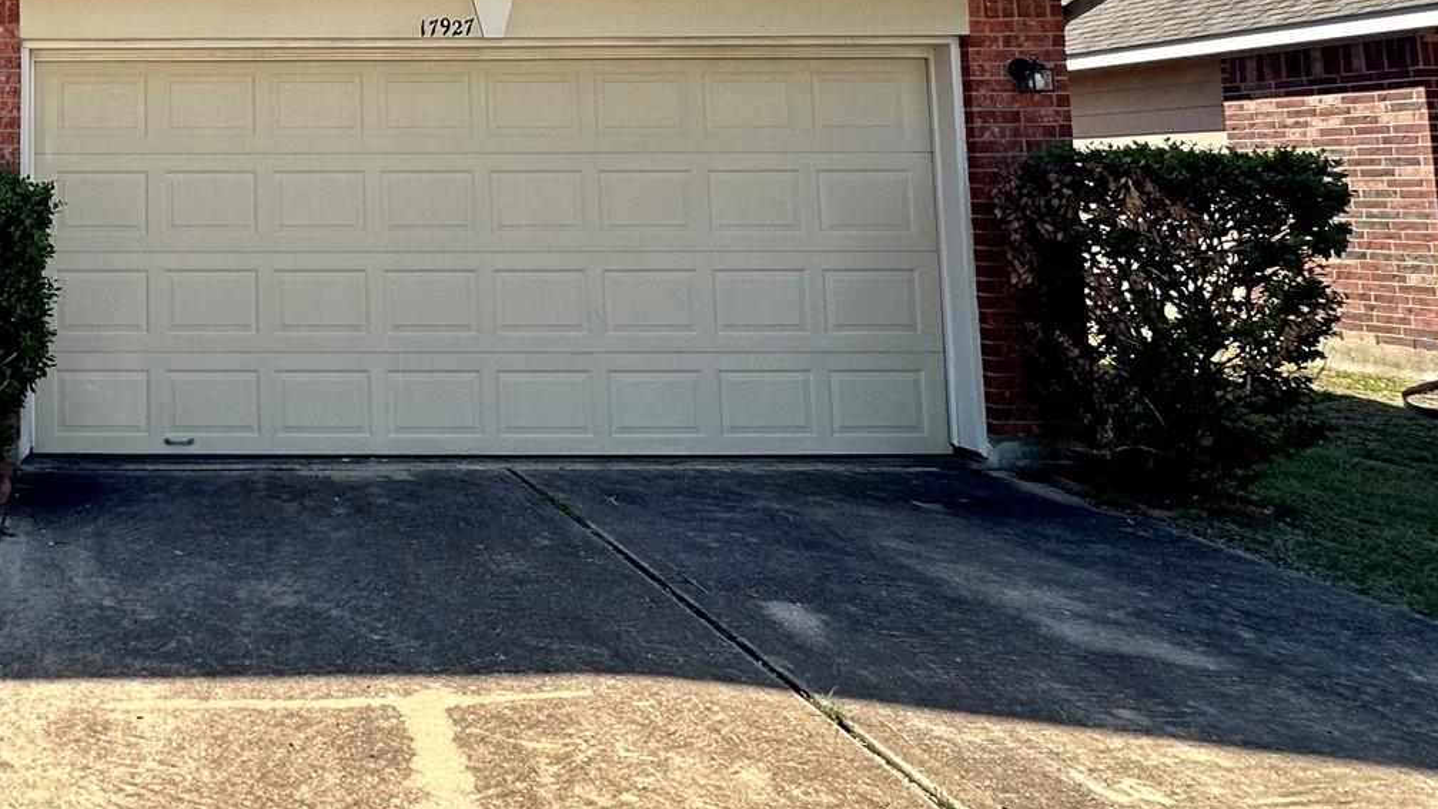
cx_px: 80
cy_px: 83
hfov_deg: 52.8
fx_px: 1182
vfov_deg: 35.6
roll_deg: +0.2
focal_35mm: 31
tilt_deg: +4.5
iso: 40
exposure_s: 1/319
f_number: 2.2
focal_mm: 2.22
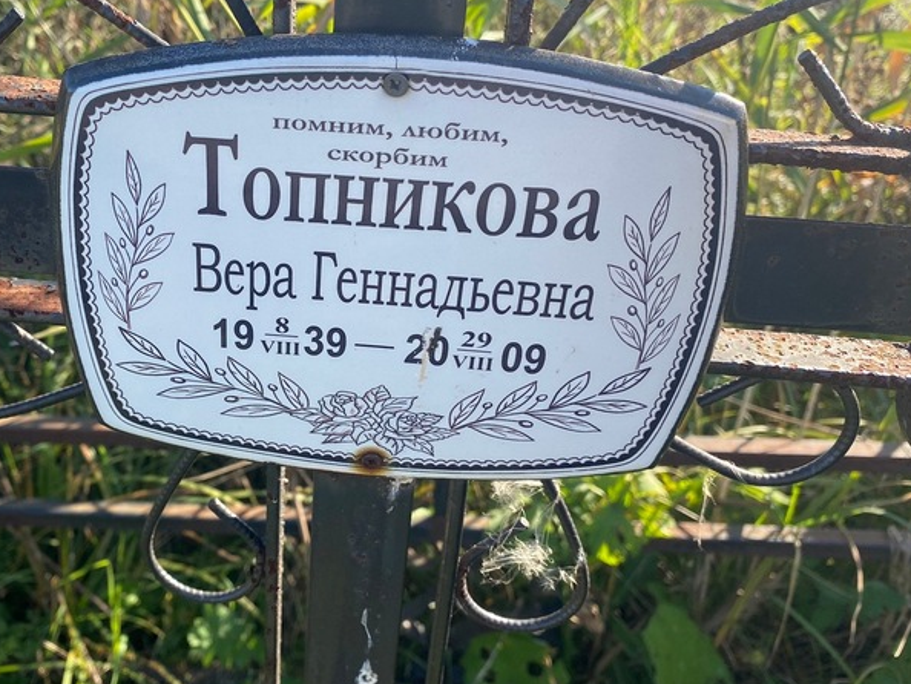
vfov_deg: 40.6
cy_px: 279
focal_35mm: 35
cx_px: 319
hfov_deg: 51.8
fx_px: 921
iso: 32
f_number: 1.8
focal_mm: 4.25
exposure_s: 1/724
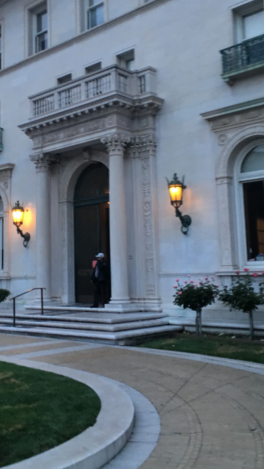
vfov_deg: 47.2
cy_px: 198
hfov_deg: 27.5
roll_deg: -0.5
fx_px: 535
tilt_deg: +9.1
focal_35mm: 43
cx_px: 86
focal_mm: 4.15
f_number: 2.2
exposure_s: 1/30
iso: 100
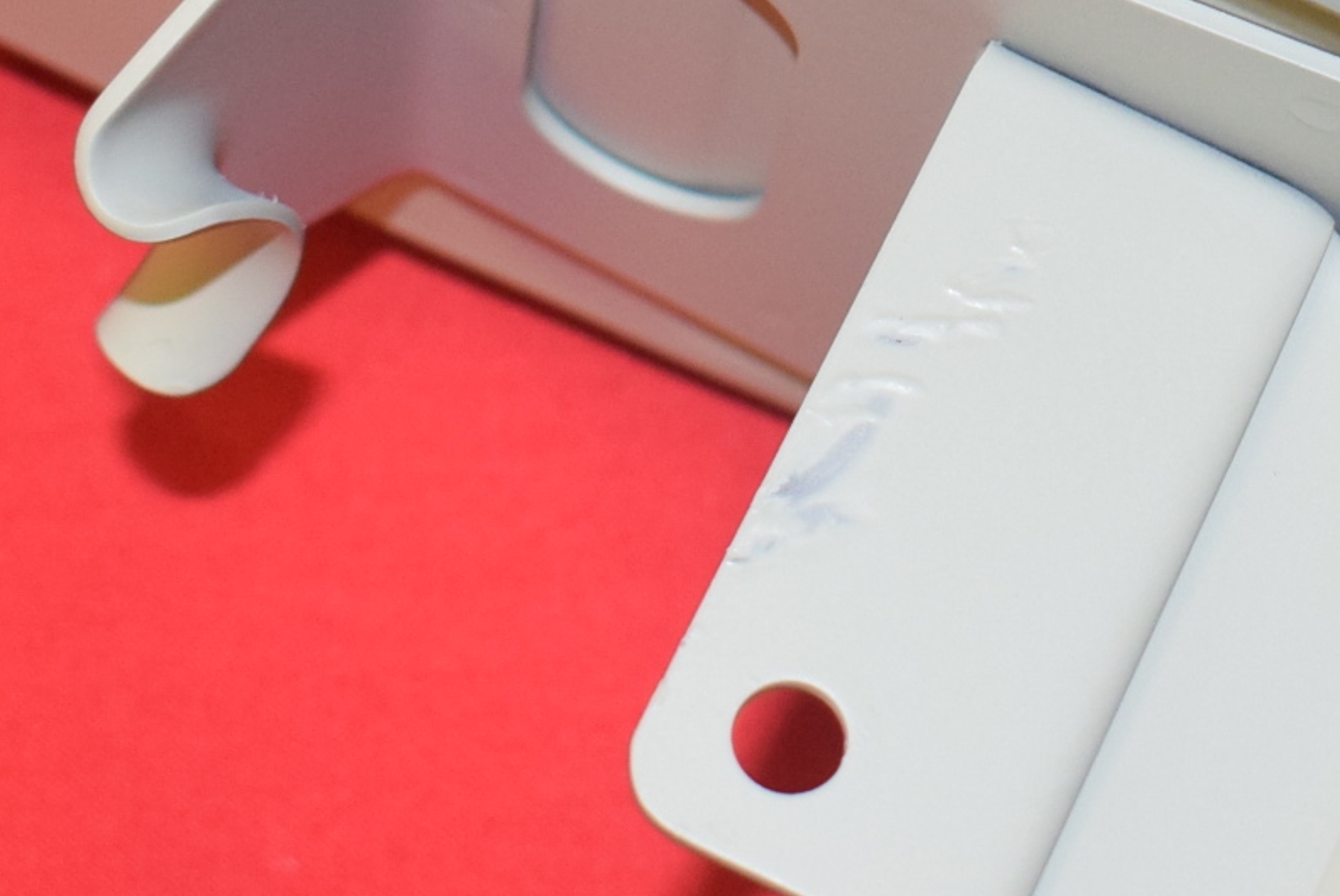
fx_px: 5286
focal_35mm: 142
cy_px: -412
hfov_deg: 14.3
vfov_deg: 9.4
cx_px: 1188
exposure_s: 1/60
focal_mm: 25
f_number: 5
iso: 800
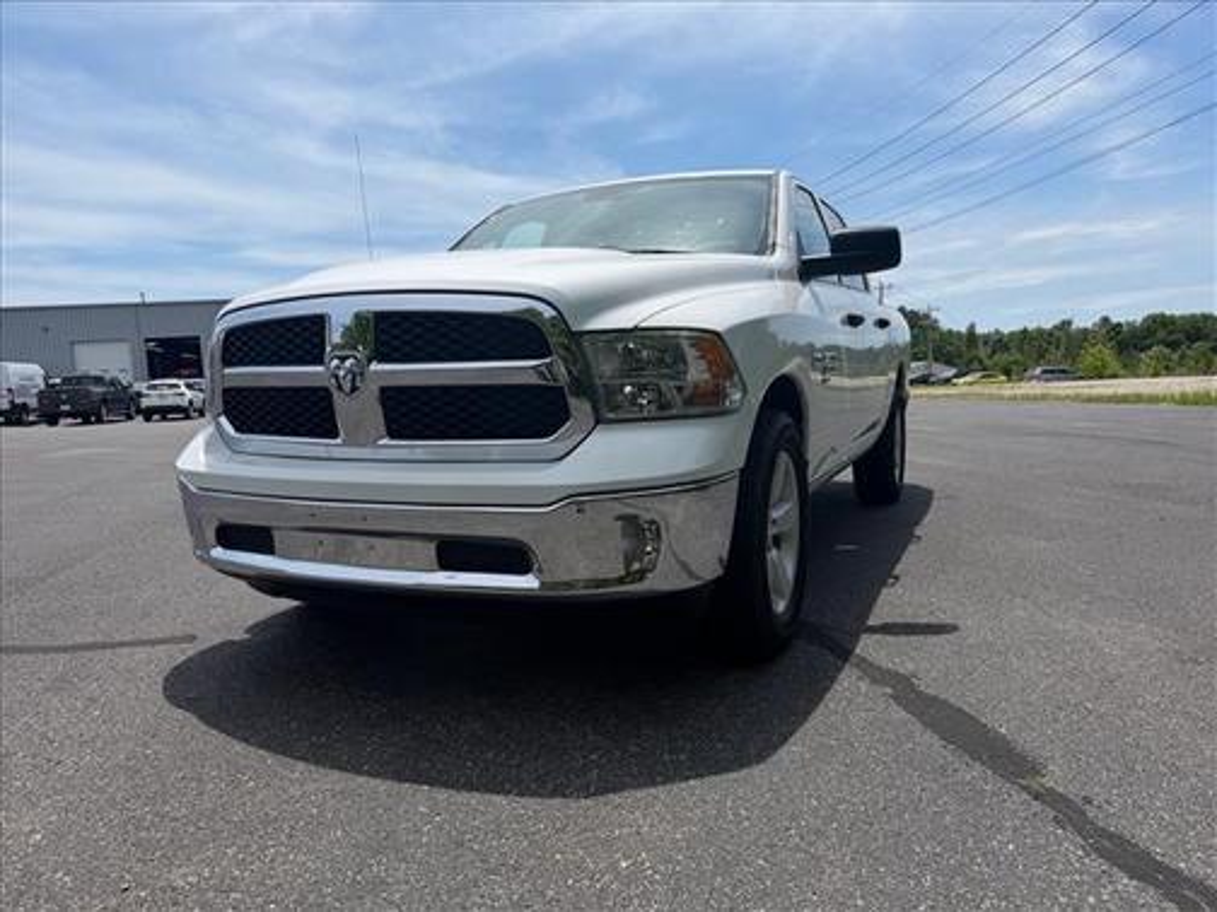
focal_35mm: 24
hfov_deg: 71.6
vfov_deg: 56.8
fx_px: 844
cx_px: 608
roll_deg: +3.5
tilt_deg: -5.5
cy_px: 456
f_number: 1.78
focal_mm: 6.76
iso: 80
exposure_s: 1/6173
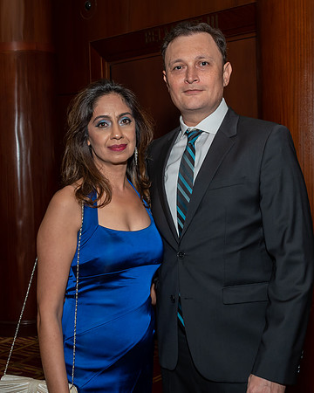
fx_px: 640
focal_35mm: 55
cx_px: 148
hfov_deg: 27.6
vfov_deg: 34.1
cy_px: 180
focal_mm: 24
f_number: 8
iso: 400
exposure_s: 1/250
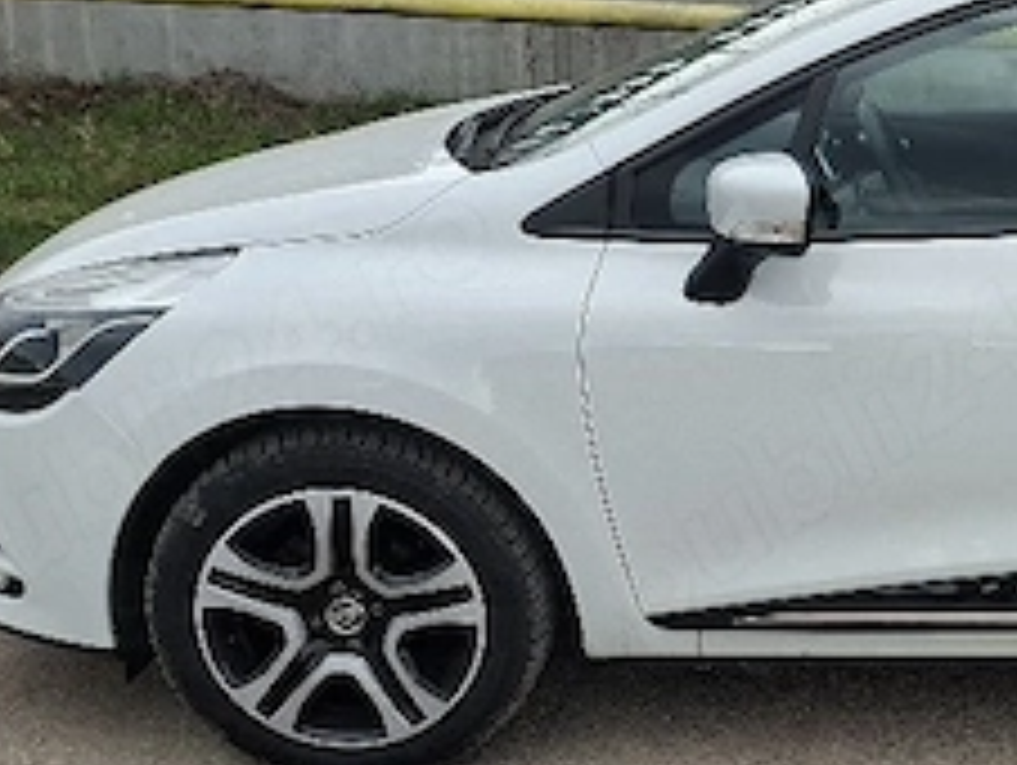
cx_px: 1076
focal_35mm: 61
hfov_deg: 29.1
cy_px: 436
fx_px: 1794
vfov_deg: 24.1
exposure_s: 1/556
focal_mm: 5.54
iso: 50
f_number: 1.8
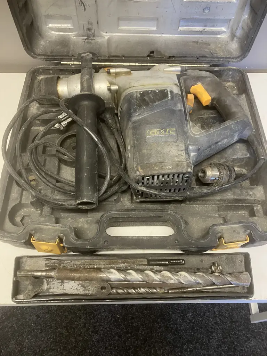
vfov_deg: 63.4
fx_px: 288
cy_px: 178
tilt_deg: -58.4
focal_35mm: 28
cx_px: 134
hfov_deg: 49.7
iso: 200
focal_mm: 3.99
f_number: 1.8
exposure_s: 1/50
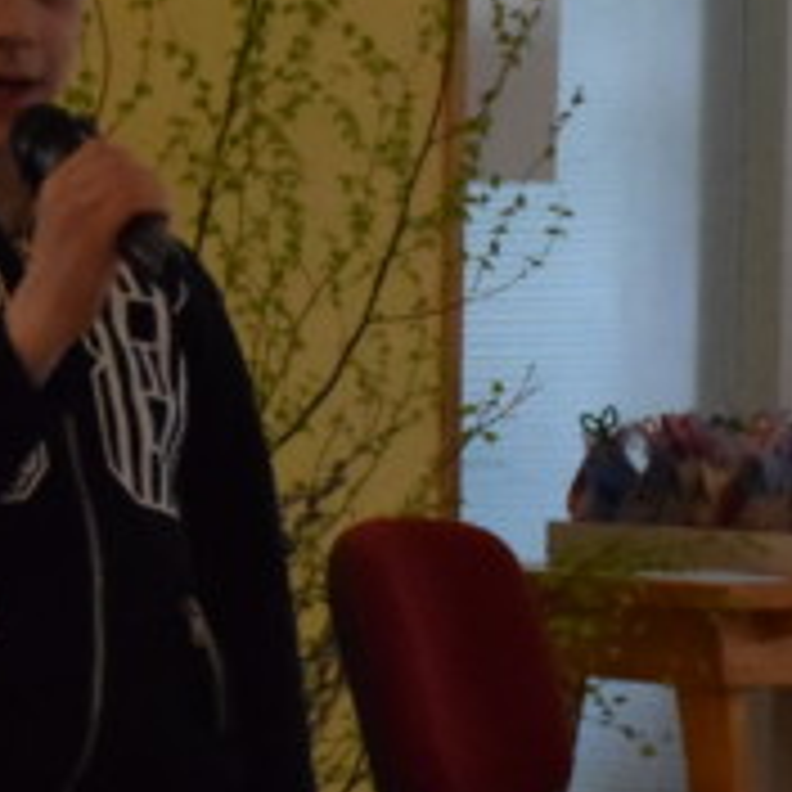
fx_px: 5747
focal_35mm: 222
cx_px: 585
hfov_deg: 7.9
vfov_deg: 7.9
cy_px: 745
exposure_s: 1/400
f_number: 4.2
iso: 3200
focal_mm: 30
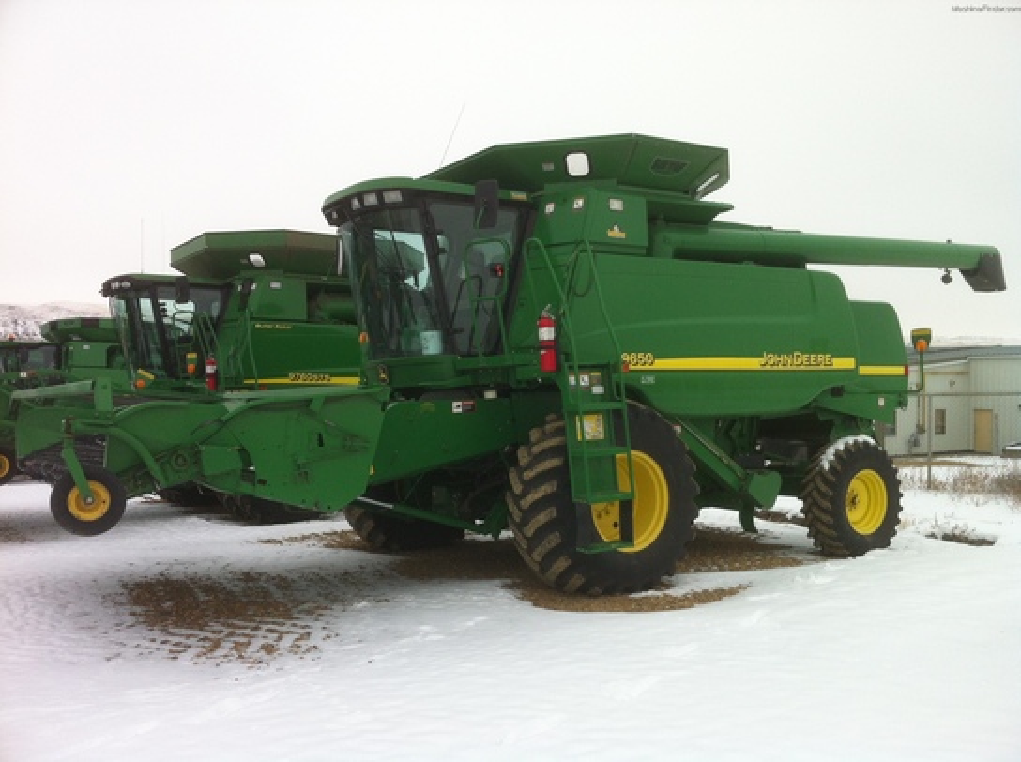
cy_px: 381
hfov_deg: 52.7
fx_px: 1031
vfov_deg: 40.6
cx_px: 510
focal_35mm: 35
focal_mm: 3.85
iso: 80
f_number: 2.8
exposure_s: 1/628
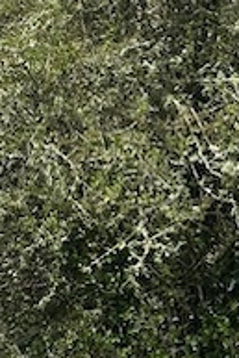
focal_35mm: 259
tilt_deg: +8.1
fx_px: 2574
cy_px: 45
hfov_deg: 5.3
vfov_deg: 7.9
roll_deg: -0.3
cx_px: 52
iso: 64
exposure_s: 1/3155
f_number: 1.78
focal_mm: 6.86
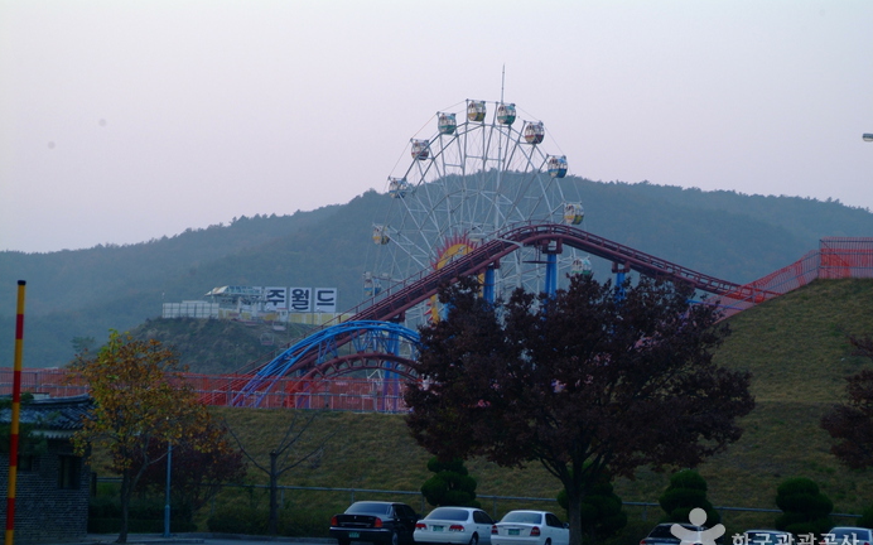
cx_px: 437
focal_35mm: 132
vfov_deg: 9.9
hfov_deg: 15.8
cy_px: 294
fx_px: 3140
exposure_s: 1/125
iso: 400
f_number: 5.6
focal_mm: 85
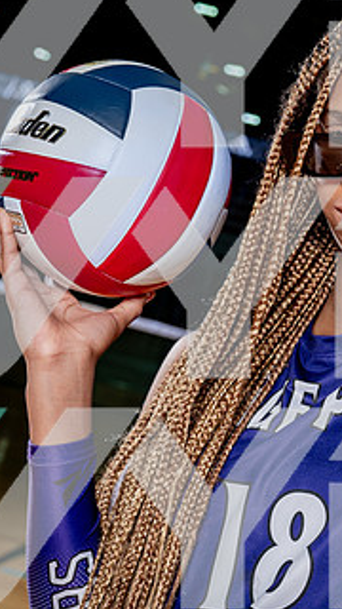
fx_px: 1338
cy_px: 279
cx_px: 298
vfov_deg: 25.6
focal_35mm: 83
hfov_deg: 14.4
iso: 250
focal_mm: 43
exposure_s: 1/250
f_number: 5.6
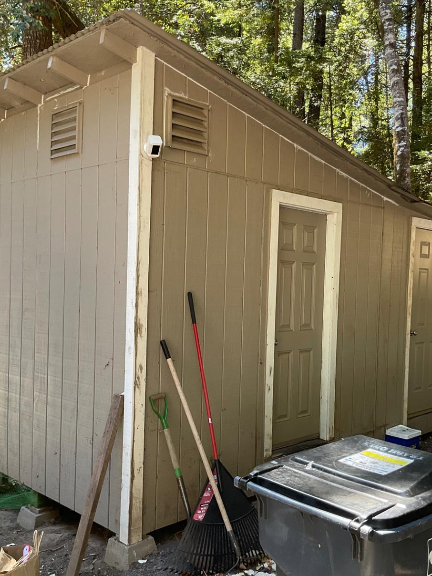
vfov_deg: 51.3
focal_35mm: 36
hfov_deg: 39.6
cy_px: 312
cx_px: 200
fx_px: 599
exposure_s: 1/122
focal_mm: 3
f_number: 1.8
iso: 50
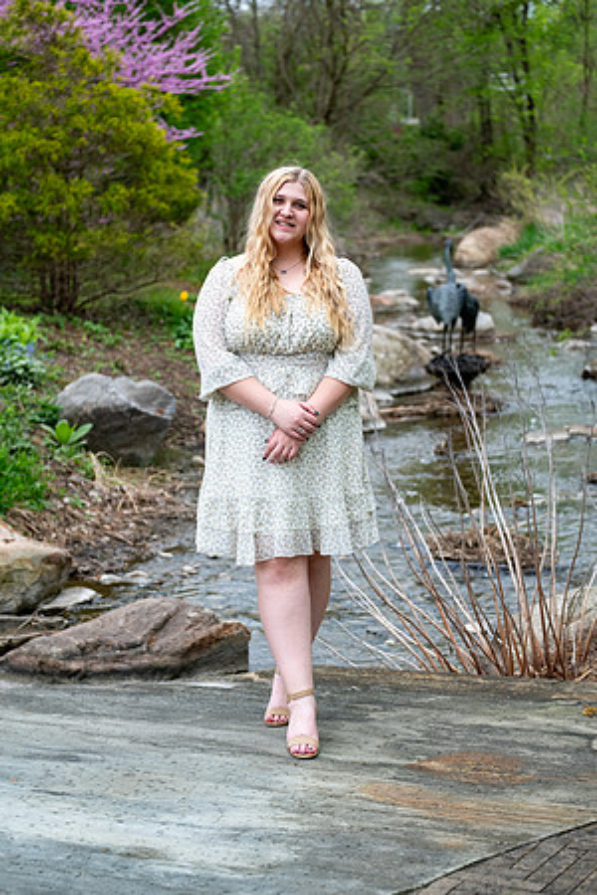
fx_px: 1865
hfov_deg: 18.2
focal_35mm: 75
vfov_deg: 27.0
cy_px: 448
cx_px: 298
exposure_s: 1/320
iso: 250
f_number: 2.8
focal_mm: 50
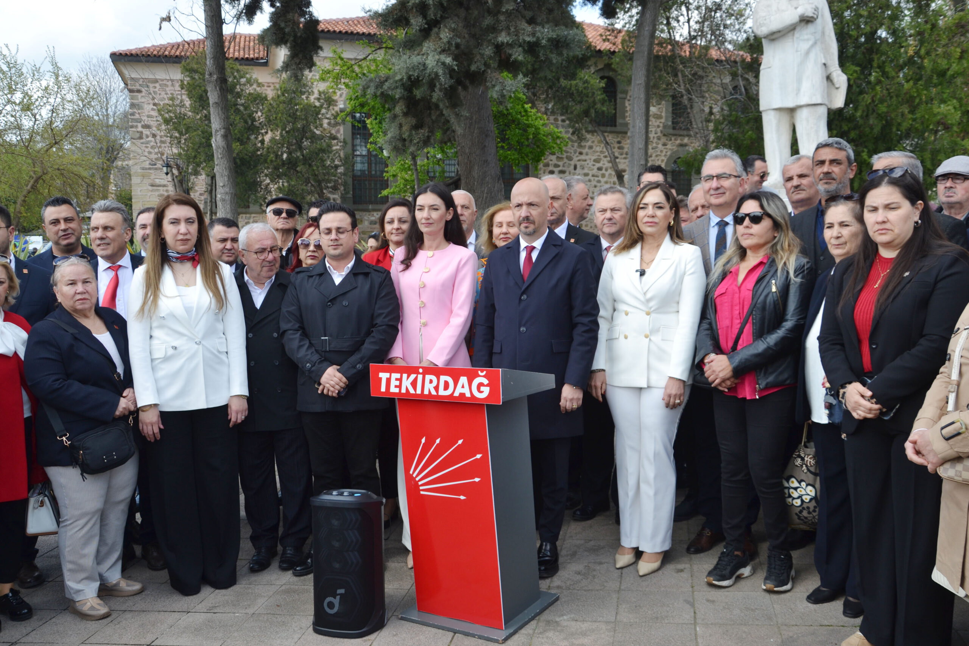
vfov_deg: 41.7
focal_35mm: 32
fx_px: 848
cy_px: 323
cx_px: 484
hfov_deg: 59.5
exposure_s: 1/160
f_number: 6.3
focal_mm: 21
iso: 100
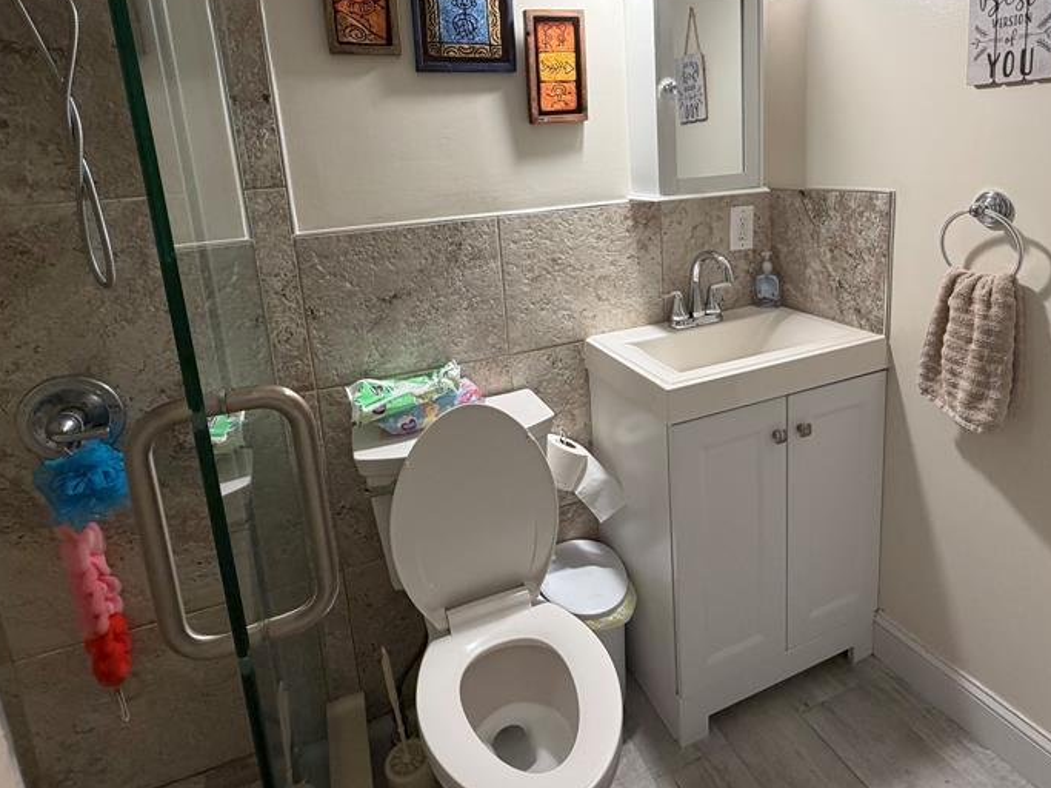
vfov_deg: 62.1
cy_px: 274
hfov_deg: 78.8
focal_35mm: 21
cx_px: 576
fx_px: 637
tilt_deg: -10.4
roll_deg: +3.7
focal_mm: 2.22
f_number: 2.2
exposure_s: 1/120
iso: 250
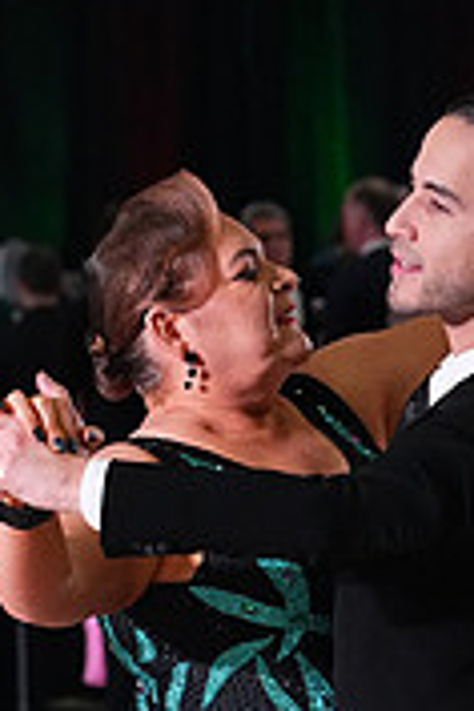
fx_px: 6458
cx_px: 46
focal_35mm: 327
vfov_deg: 6.2
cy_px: 1113
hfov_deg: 4.2
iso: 6400
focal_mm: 100
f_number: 5
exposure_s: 1/400
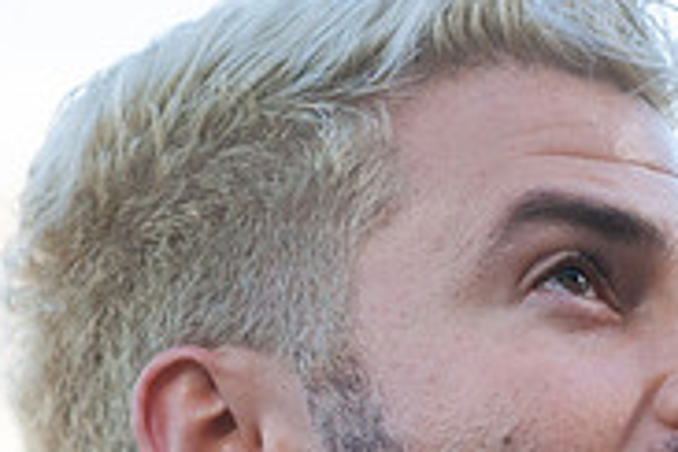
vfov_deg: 2.5
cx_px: 582
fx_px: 10433
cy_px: 604
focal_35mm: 554
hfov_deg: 3.7
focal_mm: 175
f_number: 2.8
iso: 800
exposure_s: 1/2500
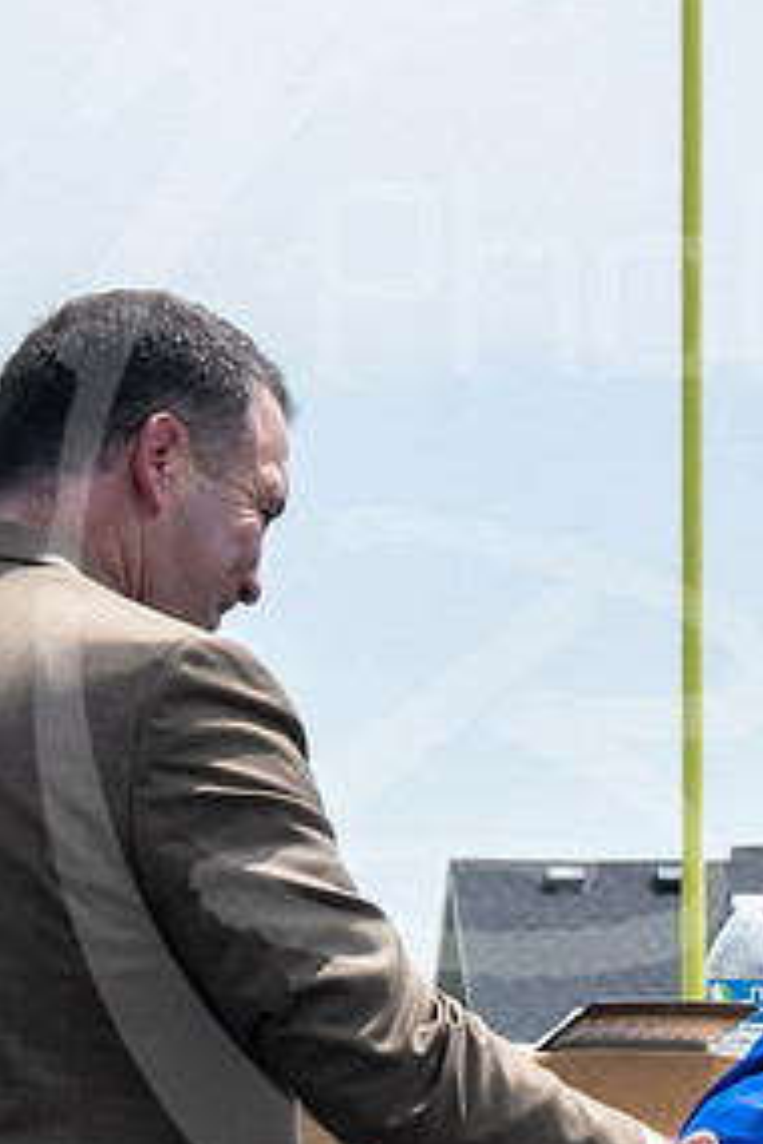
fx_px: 15545
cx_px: 337
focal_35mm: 489
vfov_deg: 4.2
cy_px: 366
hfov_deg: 2.8
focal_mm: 70
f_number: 13
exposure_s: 1/250
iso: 200
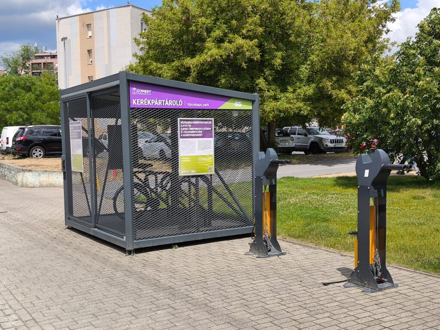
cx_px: 220
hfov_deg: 44.8
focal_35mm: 42
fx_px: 534
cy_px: 165
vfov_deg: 34.3
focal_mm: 6.57
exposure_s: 1/2663
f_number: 1.6
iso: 50
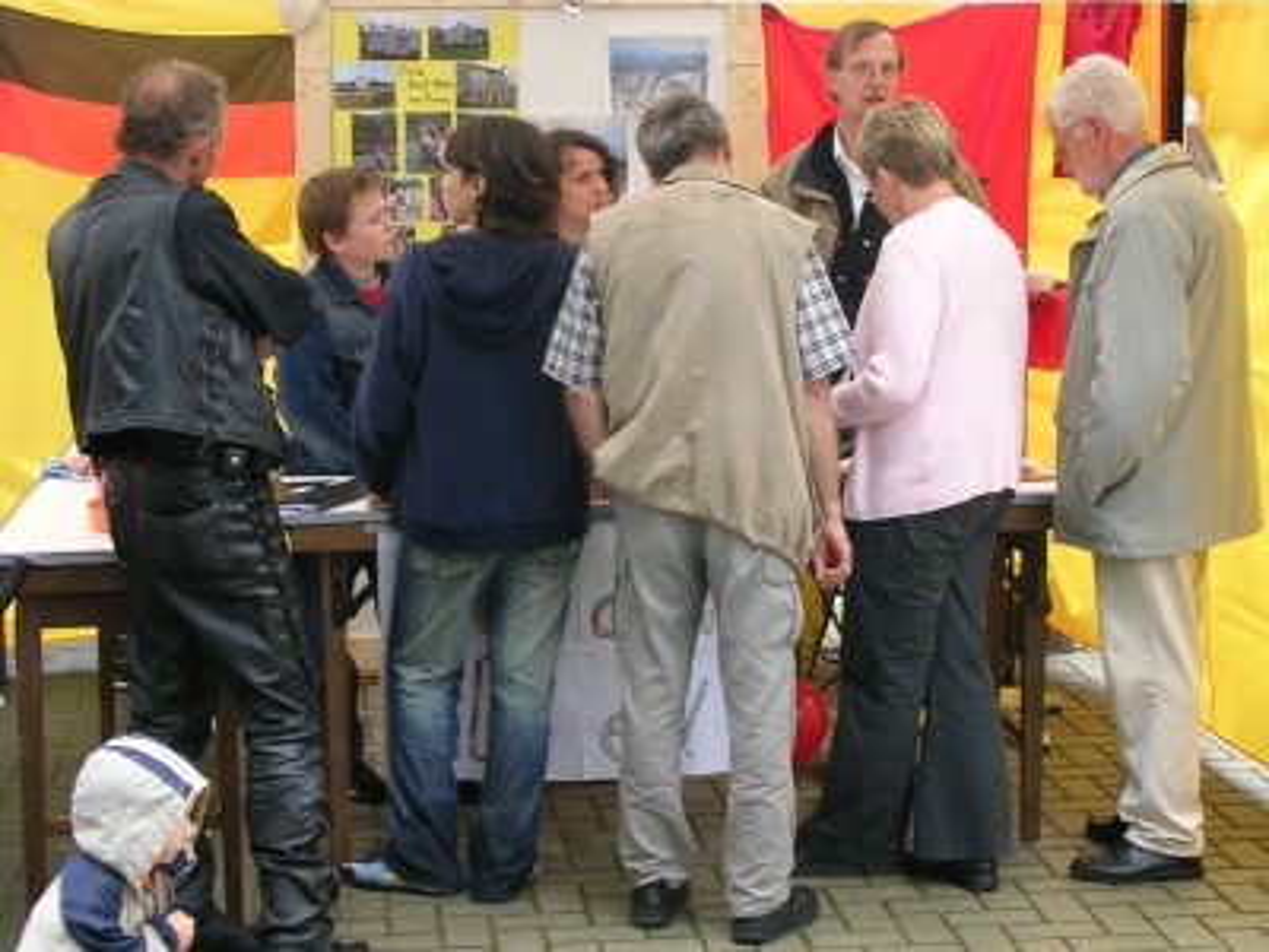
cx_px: 634
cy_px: 476
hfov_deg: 29.0
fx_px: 2456
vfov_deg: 21.9
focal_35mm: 67
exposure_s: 1/29.3
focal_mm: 10.2
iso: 50
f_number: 3.6
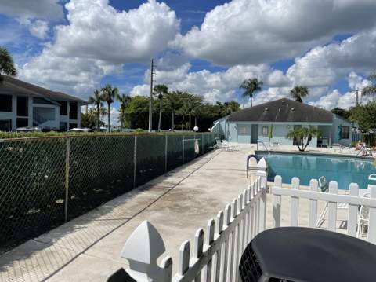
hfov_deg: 67.4
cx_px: 188
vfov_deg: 53.0
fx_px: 282
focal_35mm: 26
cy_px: 141
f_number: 1.6
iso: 32
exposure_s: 1/9804
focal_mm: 4.2
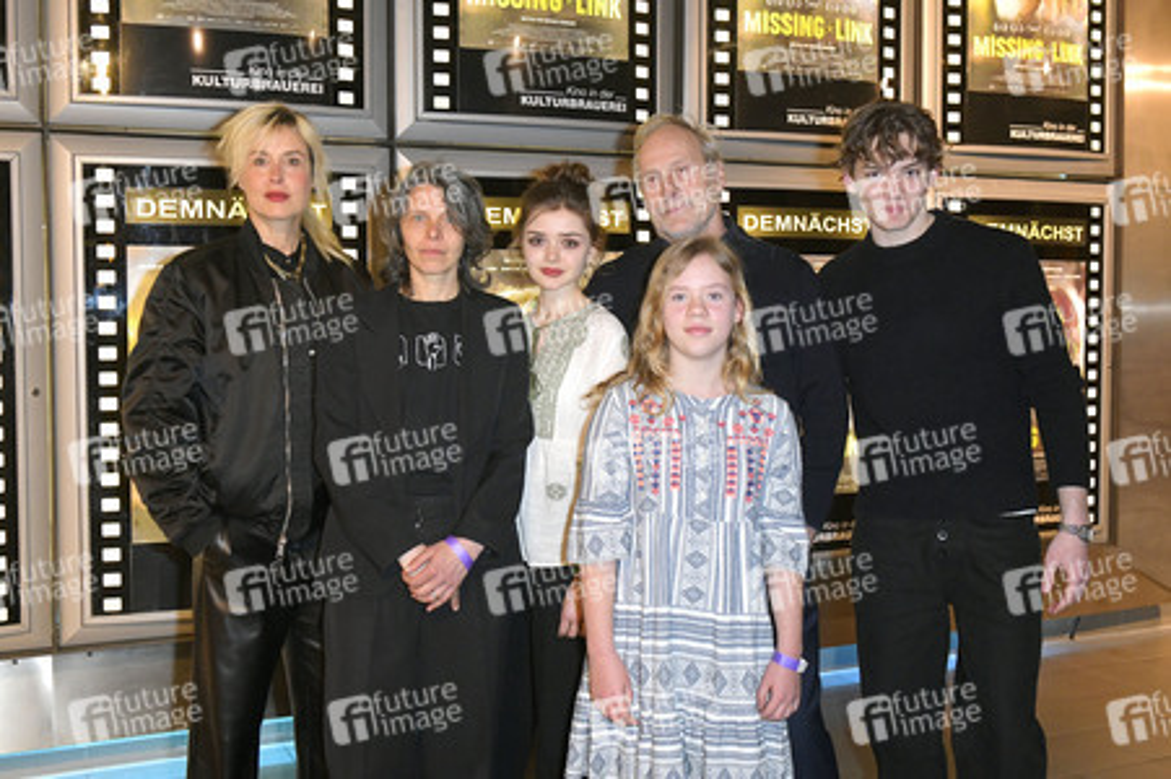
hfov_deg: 53.2
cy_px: 390
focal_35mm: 36
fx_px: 1170
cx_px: 586
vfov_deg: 36.8
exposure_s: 1/200
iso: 2500
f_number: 5.6
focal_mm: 36
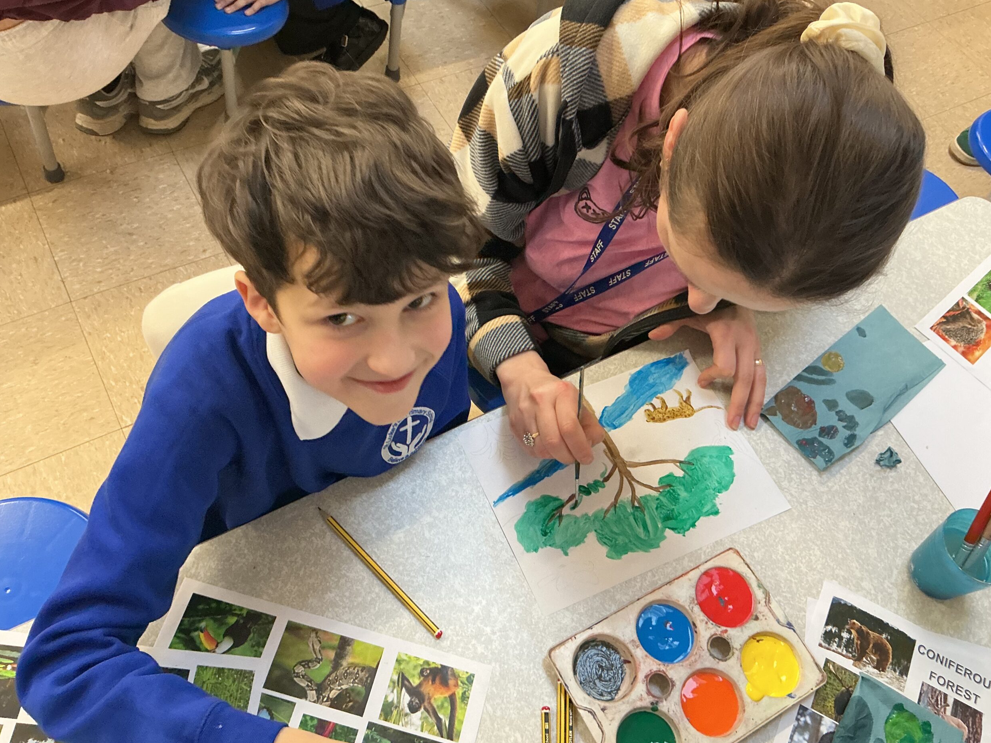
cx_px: 483
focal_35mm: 30
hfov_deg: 60.0
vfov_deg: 46.8
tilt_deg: -58.5
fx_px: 859
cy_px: 364
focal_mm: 3
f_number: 1.8
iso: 200
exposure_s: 1/50
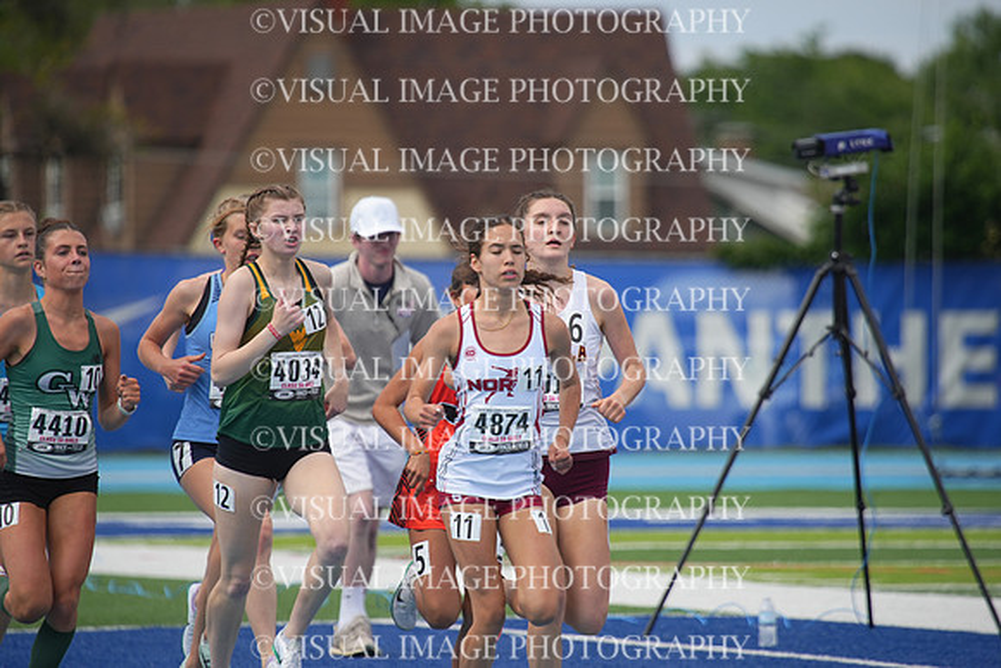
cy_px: 334
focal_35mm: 400
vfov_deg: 3.4
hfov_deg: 5.2
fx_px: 11124
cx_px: 500
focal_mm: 400
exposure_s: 1/1250
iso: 320
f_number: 5.6
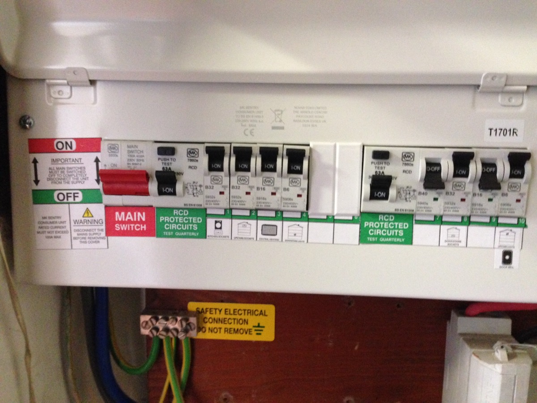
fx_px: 512
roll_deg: -1.4
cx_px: 268
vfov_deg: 42.9
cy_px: 202
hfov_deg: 55.4
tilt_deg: -8.5
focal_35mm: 33
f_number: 2.4
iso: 500
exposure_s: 1/15
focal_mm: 4.12
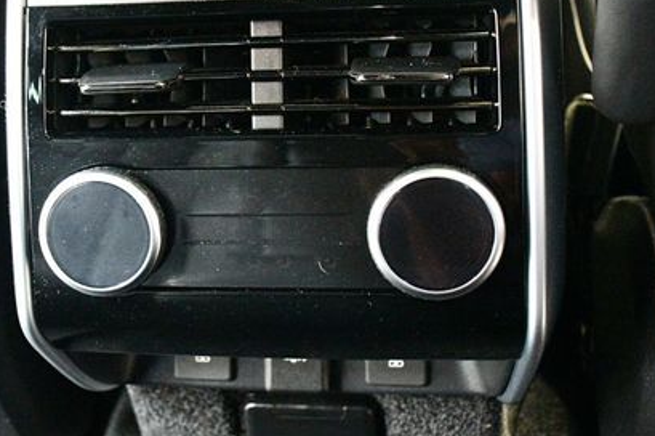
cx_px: 237
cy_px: 191
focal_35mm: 61
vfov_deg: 22.2
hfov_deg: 32.7
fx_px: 1109
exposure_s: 1/20
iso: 12800
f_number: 3.8
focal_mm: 26
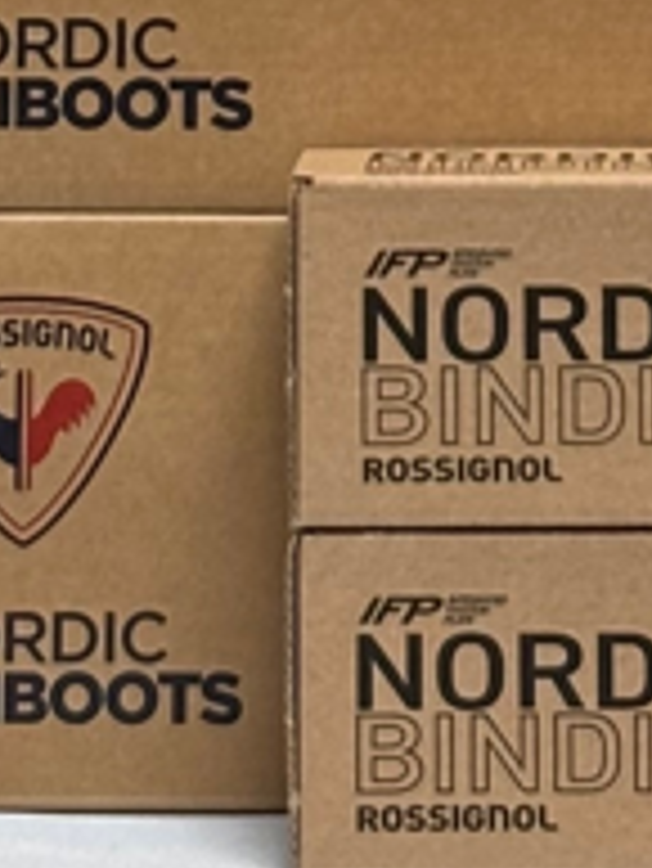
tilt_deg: +1.5
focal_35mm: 323
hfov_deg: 4.6
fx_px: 8103
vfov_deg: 5.9
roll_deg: -1.5
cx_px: 656
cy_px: -1210
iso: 125
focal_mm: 5.96
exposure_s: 1/60
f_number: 1.6
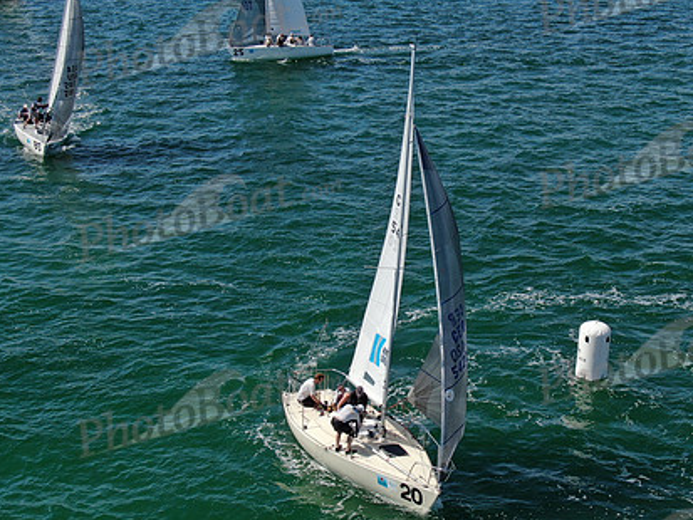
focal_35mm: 66
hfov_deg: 29.2
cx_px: 441
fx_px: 1322
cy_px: 284
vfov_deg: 22.3
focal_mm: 8.42
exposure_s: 1/1000
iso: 100
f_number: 3.8
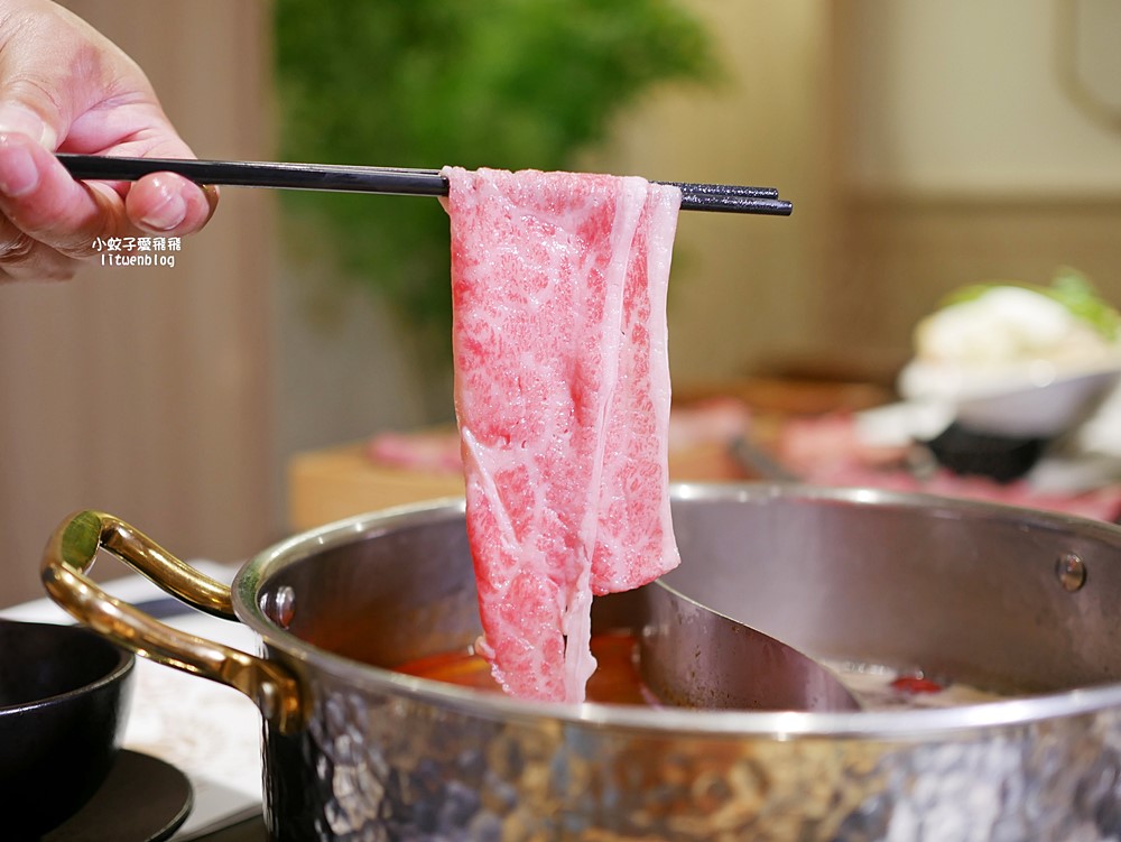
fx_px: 1620
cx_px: 560
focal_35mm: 50
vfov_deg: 29.1
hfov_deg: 38.2
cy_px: 421
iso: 320
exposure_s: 1/60
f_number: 1.8
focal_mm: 25
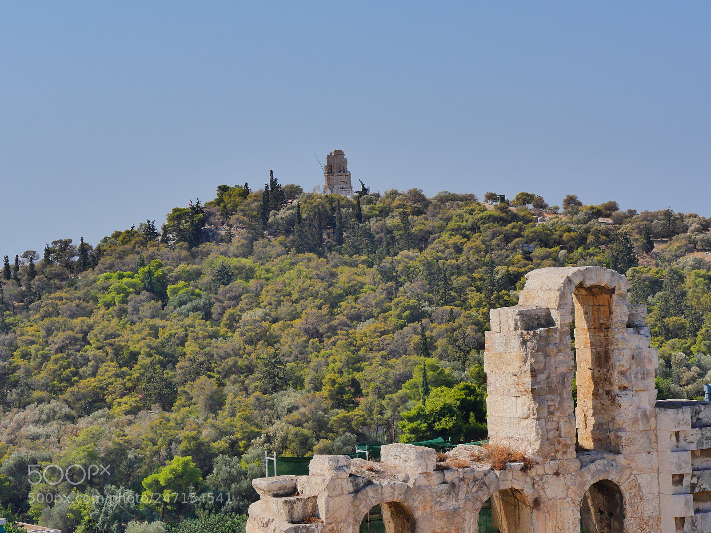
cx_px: 356
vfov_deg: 16.1
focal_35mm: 92
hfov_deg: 21.3
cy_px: 266
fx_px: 1890
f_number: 9
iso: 800
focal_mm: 46
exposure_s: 1/640
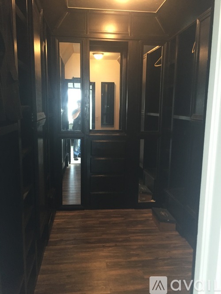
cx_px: 110
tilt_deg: -8.9
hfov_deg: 48.2
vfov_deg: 61.7
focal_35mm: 29
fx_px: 247
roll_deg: +0.1
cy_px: 147
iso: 250
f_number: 2.2
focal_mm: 4.15
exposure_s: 1/17
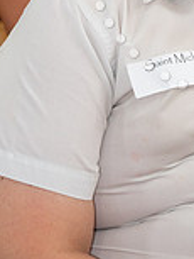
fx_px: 2537
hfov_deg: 4.4
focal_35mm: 340
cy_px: -61
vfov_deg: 5.8
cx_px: 240
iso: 1000
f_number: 8
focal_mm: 120
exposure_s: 1/80
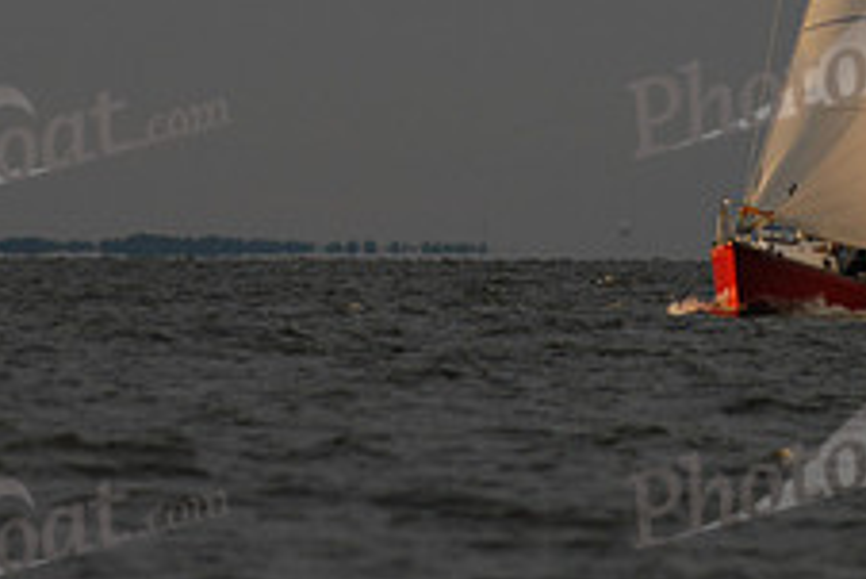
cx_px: 429
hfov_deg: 2.7
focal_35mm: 770
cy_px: -88
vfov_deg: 1.8
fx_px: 18534
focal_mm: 200
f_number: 5.3
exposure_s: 1/500
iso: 320
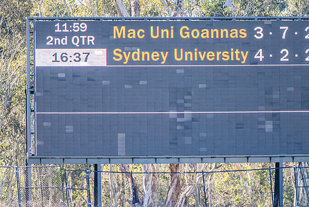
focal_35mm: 434
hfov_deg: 4.7
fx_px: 3727
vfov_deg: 3.2
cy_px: 81
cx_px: 169
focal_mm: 330
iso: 1000
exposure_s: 1/1600
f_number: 4
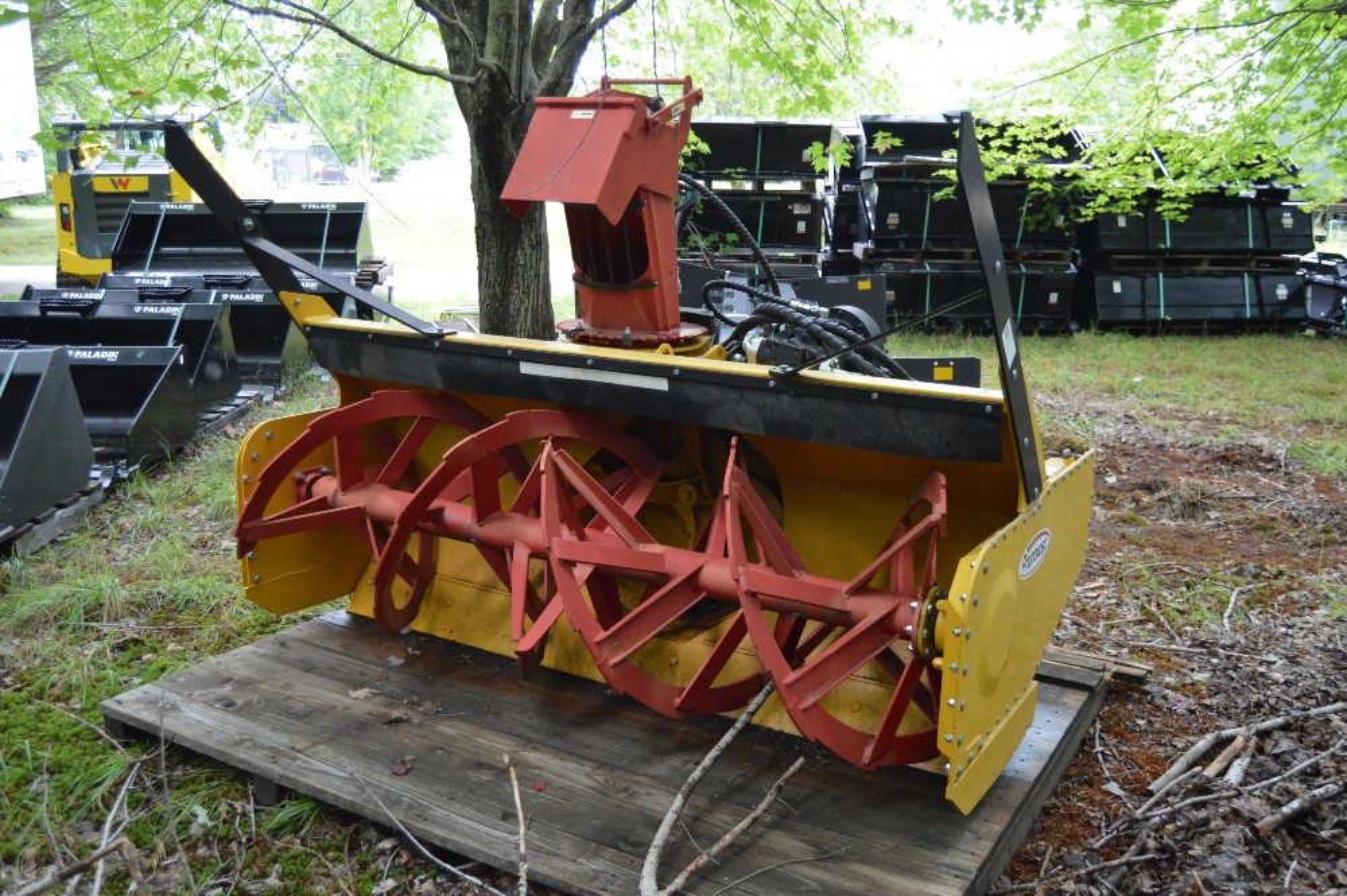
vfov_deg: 39.9
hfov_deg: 57.3
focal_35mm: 33
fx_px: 1234
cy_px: 448
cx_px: 674
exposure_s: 1/500
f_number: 3.5
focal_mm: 22
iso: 2500
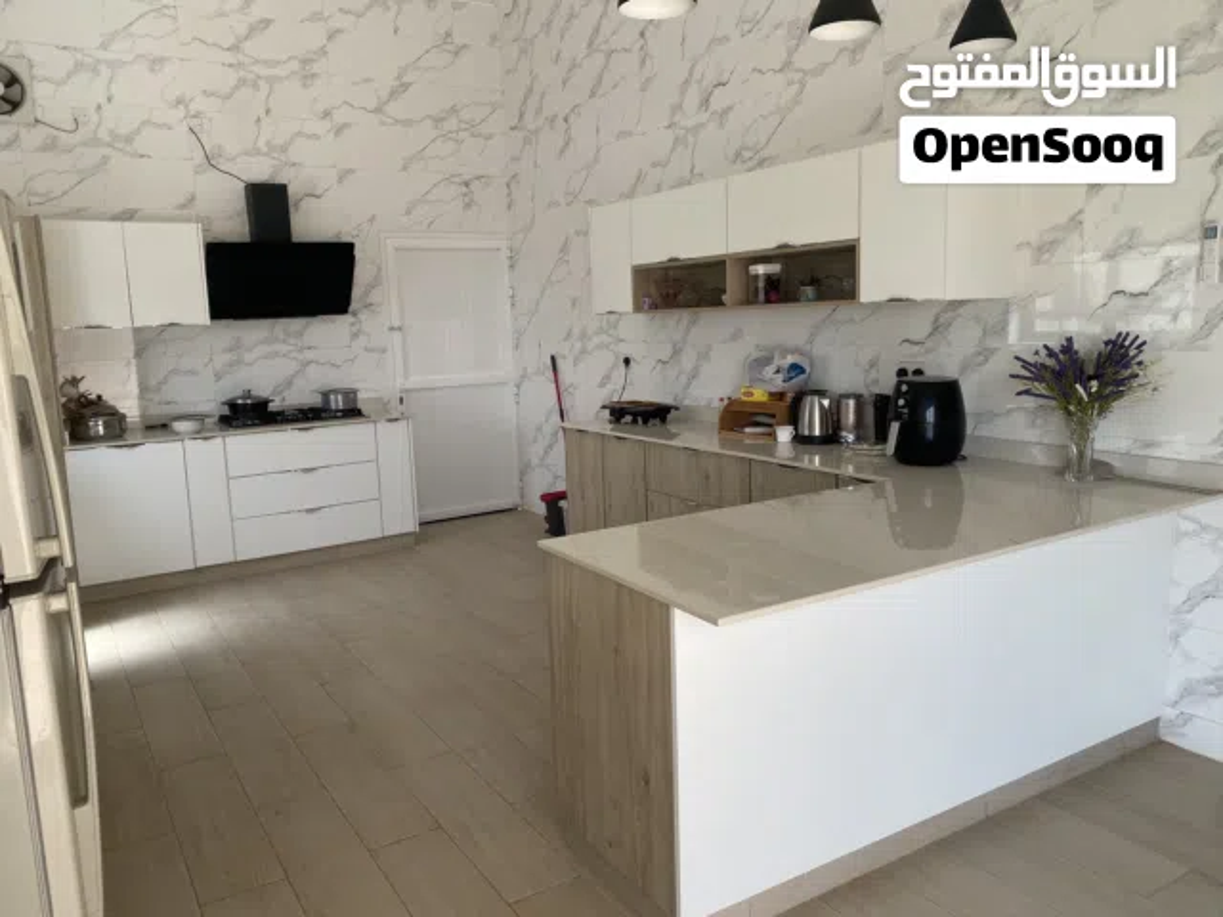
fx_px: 919
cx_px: 612
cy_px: 458
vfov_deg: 53.1
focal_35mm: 26
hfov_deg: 67.3
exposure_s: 1/121
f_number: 1.8
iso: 80
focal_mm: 4.25
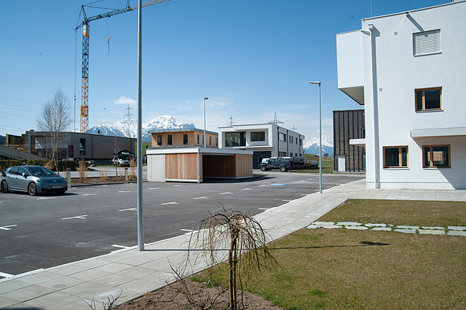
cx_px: 233
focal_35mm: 28
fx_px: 362
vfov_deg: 46.4
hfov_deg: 65.5
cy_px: 155
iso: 200
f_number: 11
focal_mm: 28
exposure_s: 1/500
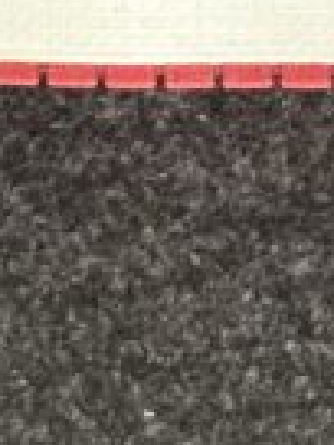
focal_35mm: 283
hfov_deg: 5.2
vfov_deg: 6.5
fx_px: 3641
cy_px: -754
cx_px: 550
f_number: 1.78
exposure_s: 1/36
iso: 400
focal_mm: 6.86
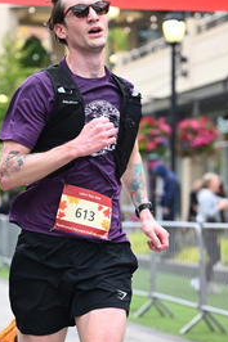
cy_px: 195
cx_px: 119
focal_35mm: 147
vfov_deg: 14.0
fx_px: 1398
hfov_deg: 9.3
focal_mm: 71
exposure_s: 1/1600
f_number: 2.8
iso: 1250
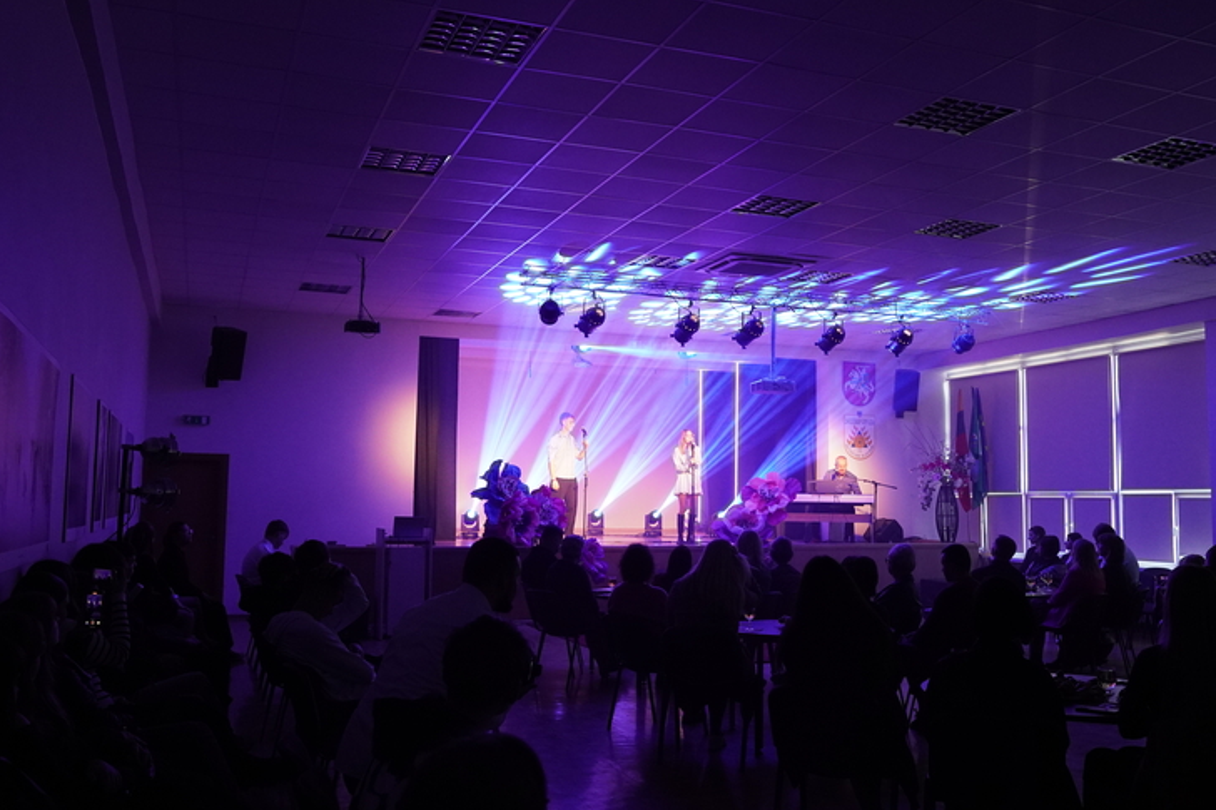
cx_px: 642
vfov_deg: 38.9
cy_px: 382
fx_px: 1148
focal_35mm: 34
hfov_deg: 55.8
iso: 1600
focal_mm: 20
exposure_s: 1/160
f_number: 3.2
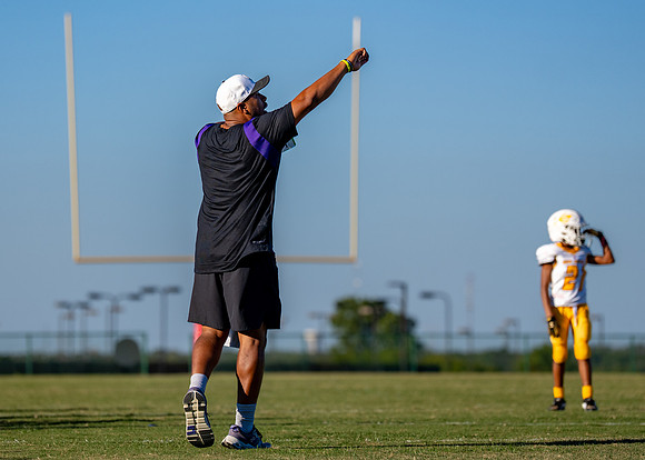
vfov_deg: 6.3
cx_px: 247
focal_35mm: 229
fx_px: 4200
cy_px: 224
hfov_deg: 8.8
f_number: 2.8
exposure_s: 1/4000
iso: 160
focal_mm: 150
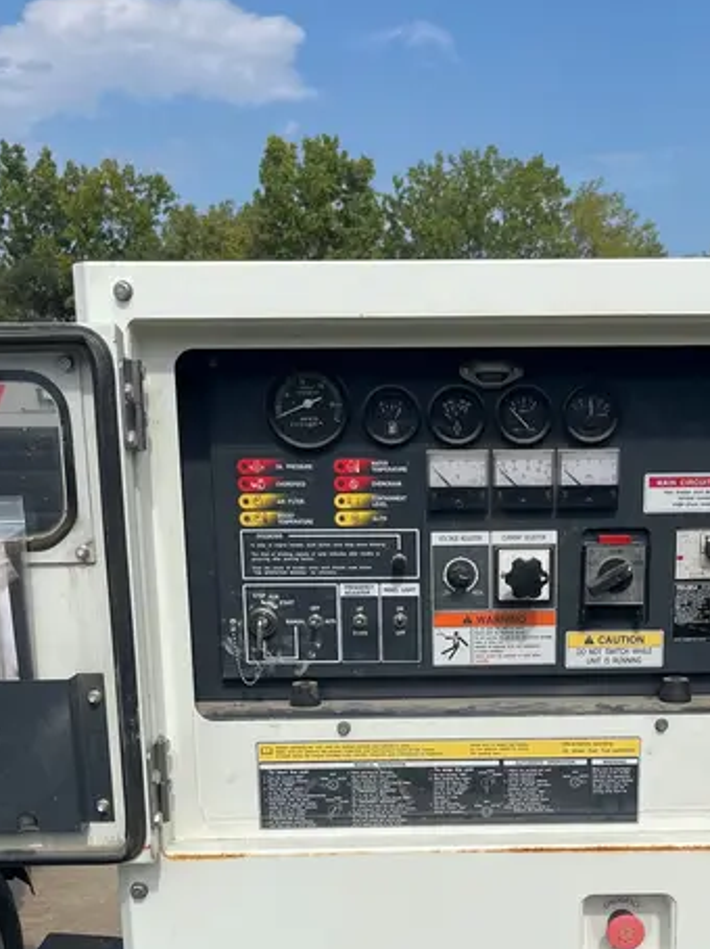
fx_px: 1150
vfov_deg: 43.6
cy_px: 691
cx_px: 449
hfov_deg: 34.1
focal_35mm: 42
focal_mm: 5.1
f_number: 1.6
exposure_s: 1/6494
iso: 50
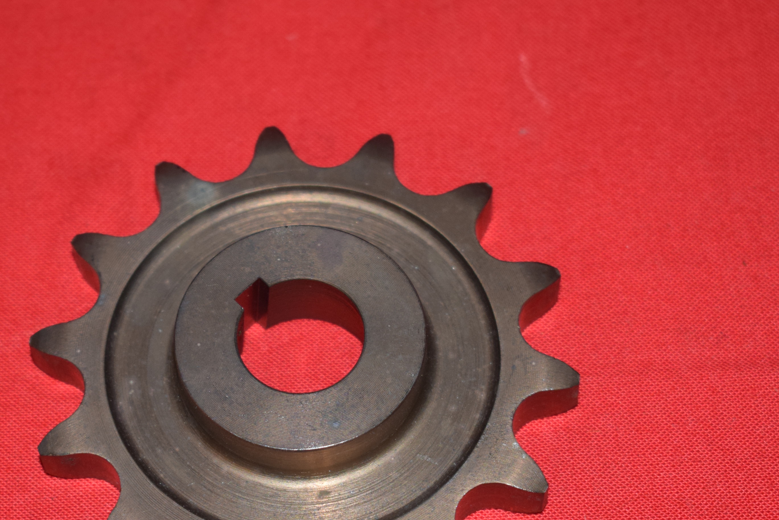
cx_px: 321
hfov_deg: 18.4
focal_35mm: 111
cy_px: 346
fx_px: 2399
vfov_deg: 12.4
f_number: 5
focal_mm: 45
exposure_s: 1/160
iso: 640
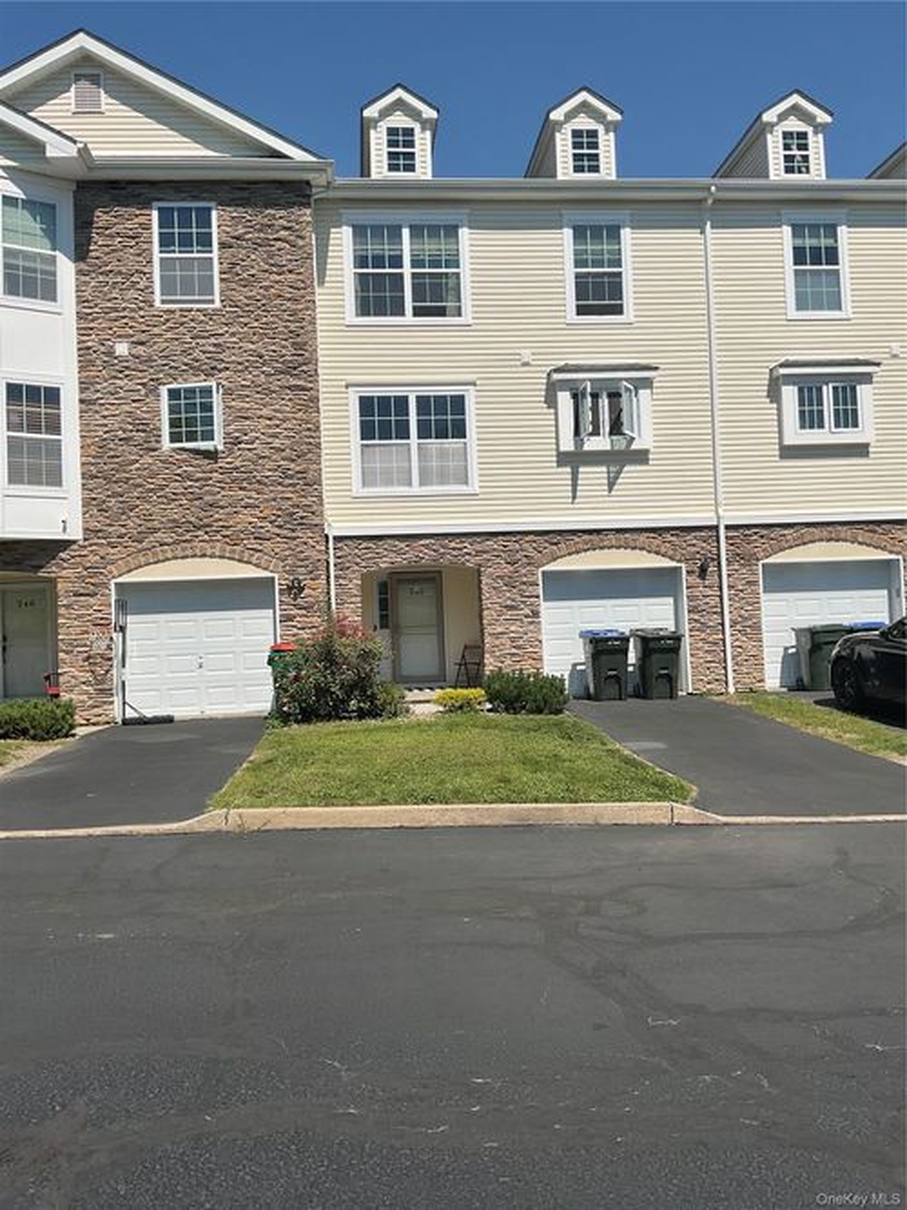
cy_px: 605
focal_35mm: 29
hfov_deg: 48.2
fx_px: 1013
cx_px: 454
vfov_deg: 61.7
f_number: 1.8
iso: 16
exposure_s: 1/3534
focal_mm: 3
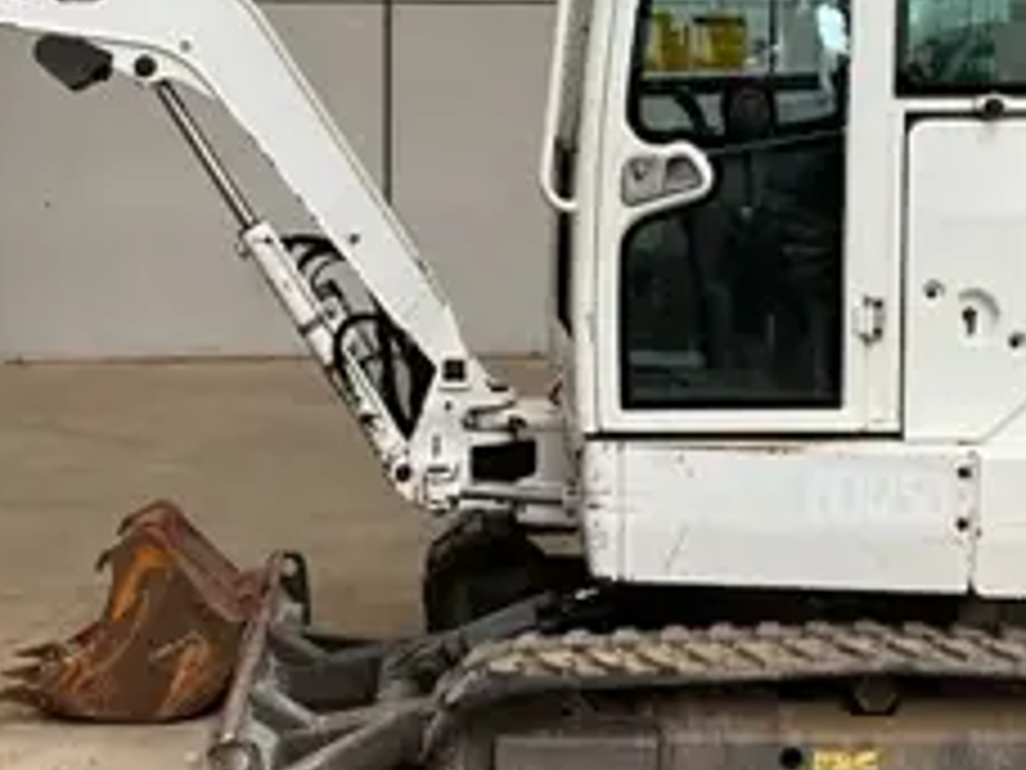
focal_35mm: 61
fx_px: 1808
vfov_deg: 23.9
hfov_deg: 31.7
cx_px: 472
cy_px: 243
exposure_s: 1/60
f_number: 1.8
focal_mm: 3
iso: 80
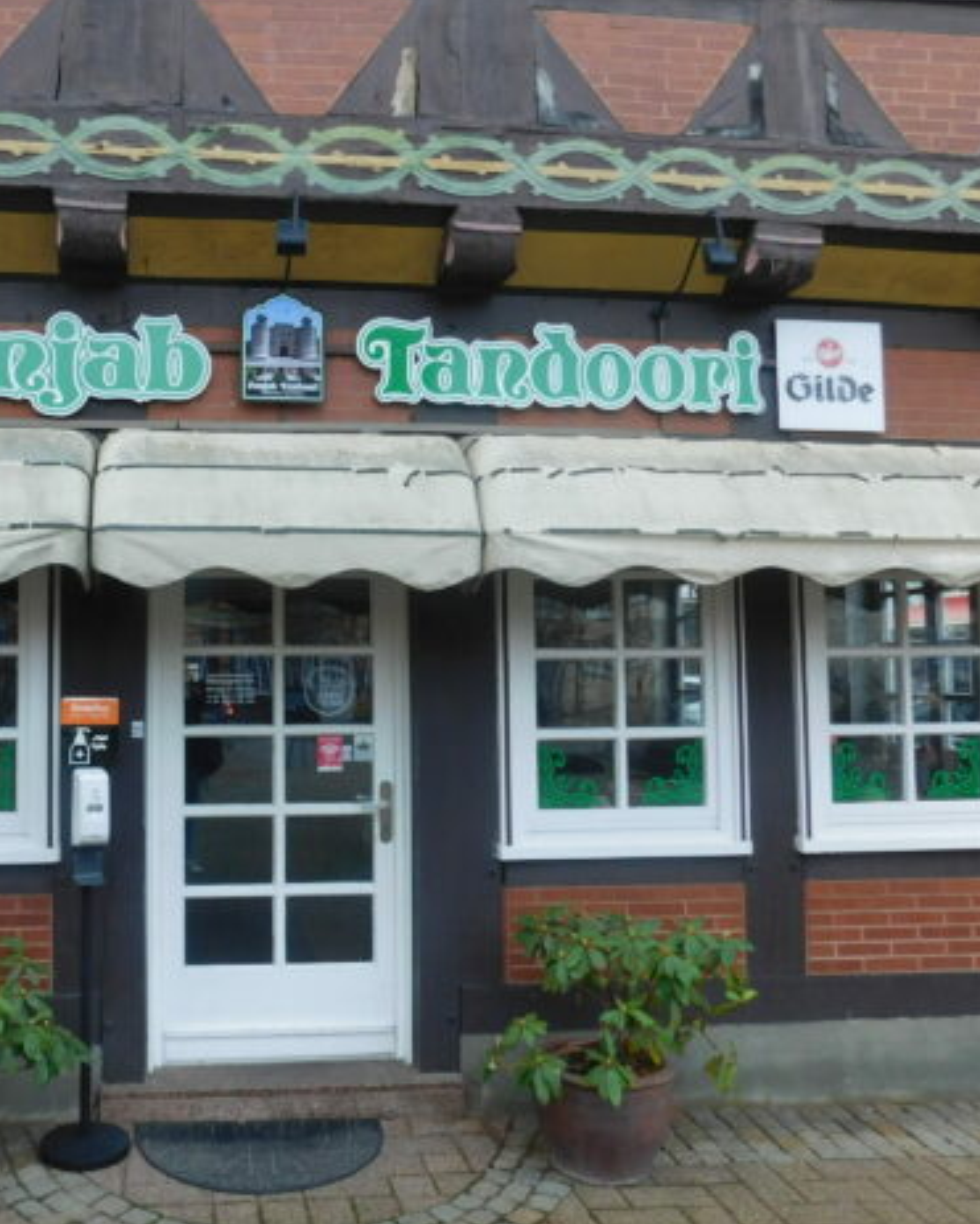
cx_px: 272
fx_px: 1123
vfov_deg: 57.1
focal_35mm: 31
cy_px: 597
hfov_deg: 45.9
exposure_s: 1/40
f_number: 3
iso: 125
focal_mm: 4
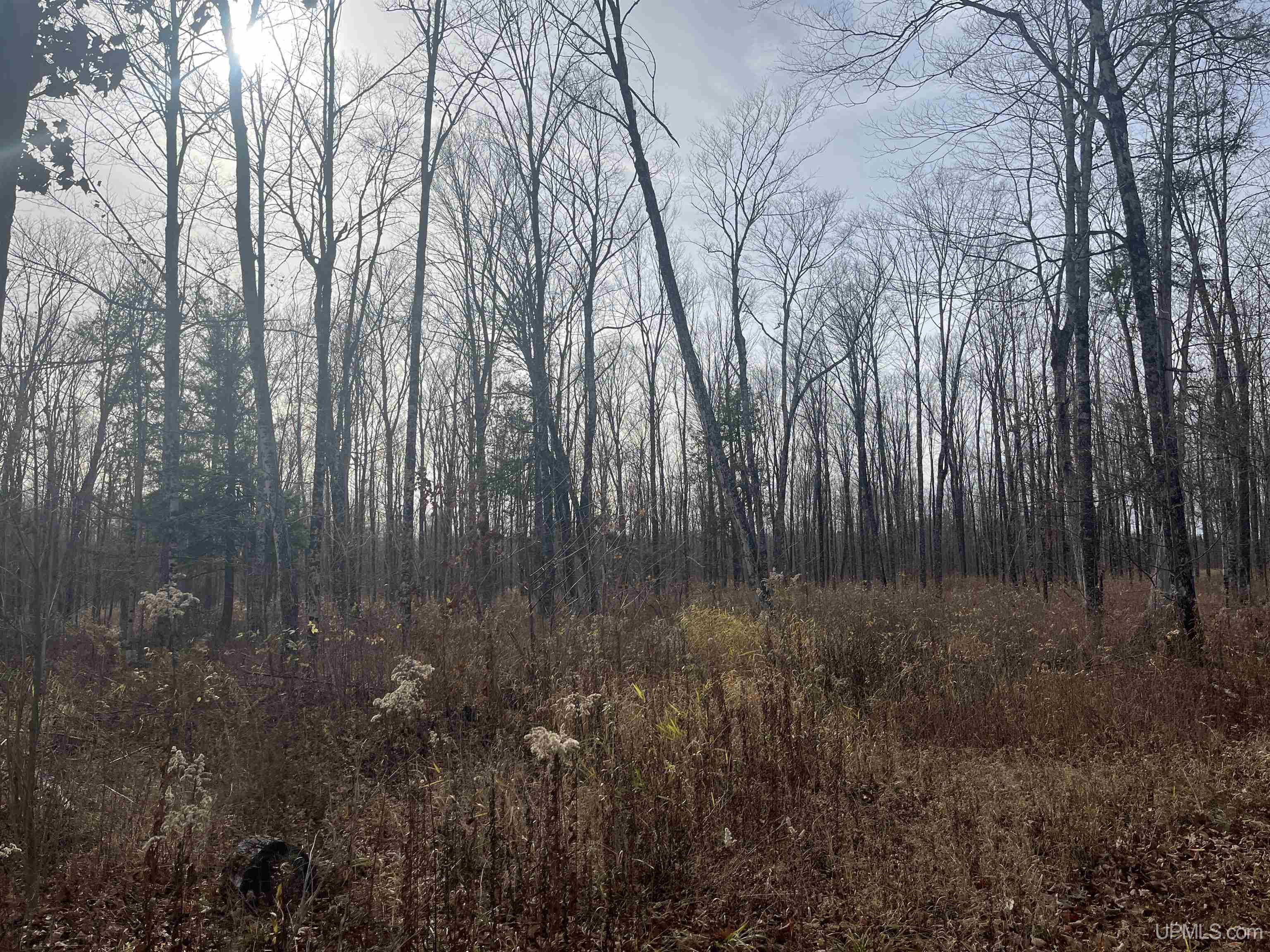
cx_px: 635
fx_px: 954
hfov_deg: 67.3
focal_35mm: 26
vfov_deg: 53.1
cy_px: 476
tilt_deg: +4.5
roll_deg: +0.3
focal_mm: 5.1
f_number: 1.6
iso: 50
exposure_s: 1/4854
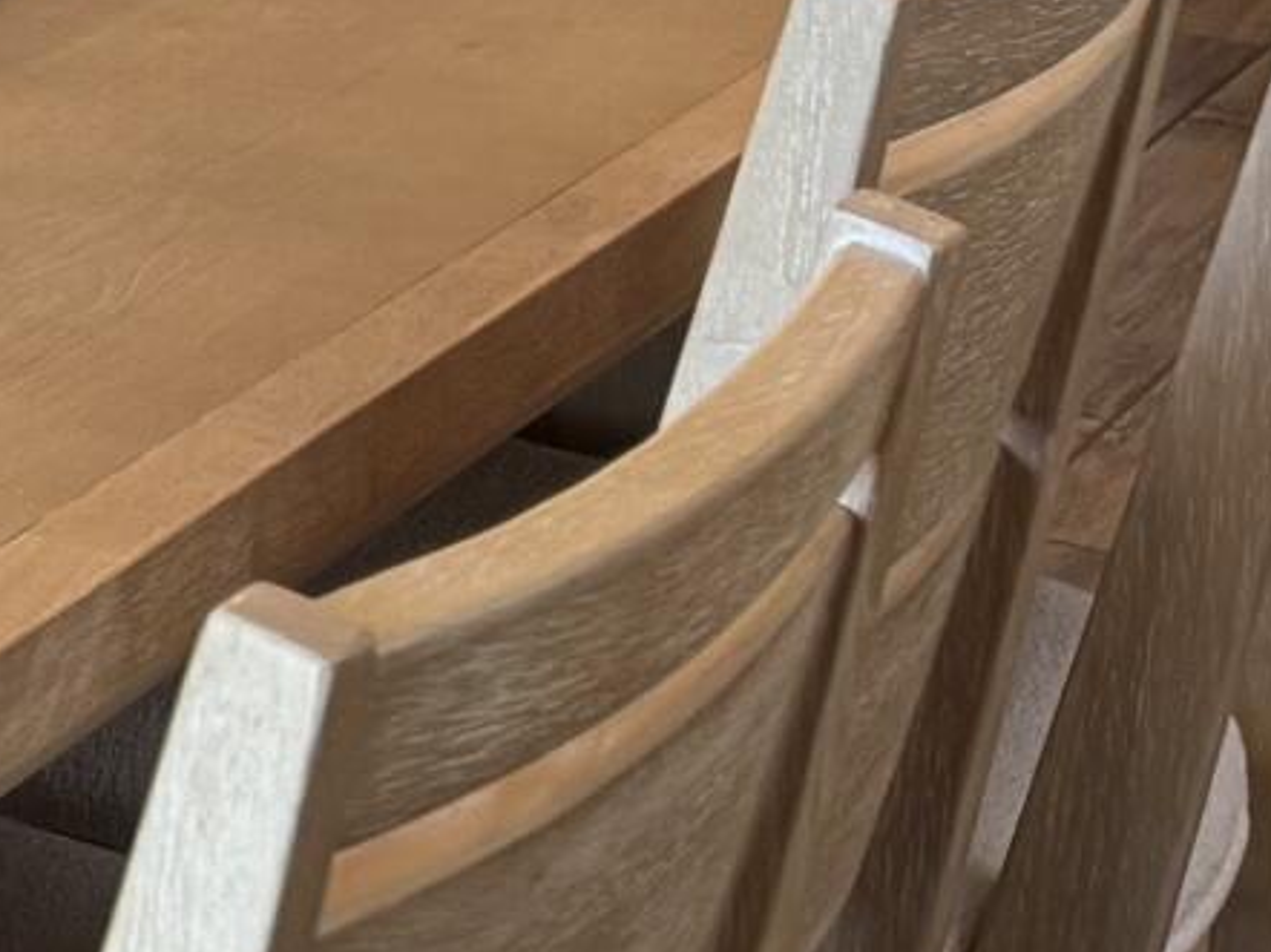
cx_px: -2174
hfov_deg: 10.0
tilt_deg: -2.7
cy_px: -1168
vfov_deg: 8.5
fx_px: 5982
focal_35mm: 163
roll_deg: -0.1
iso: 160
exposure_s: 1/120
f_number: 1.78
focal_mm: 6.76
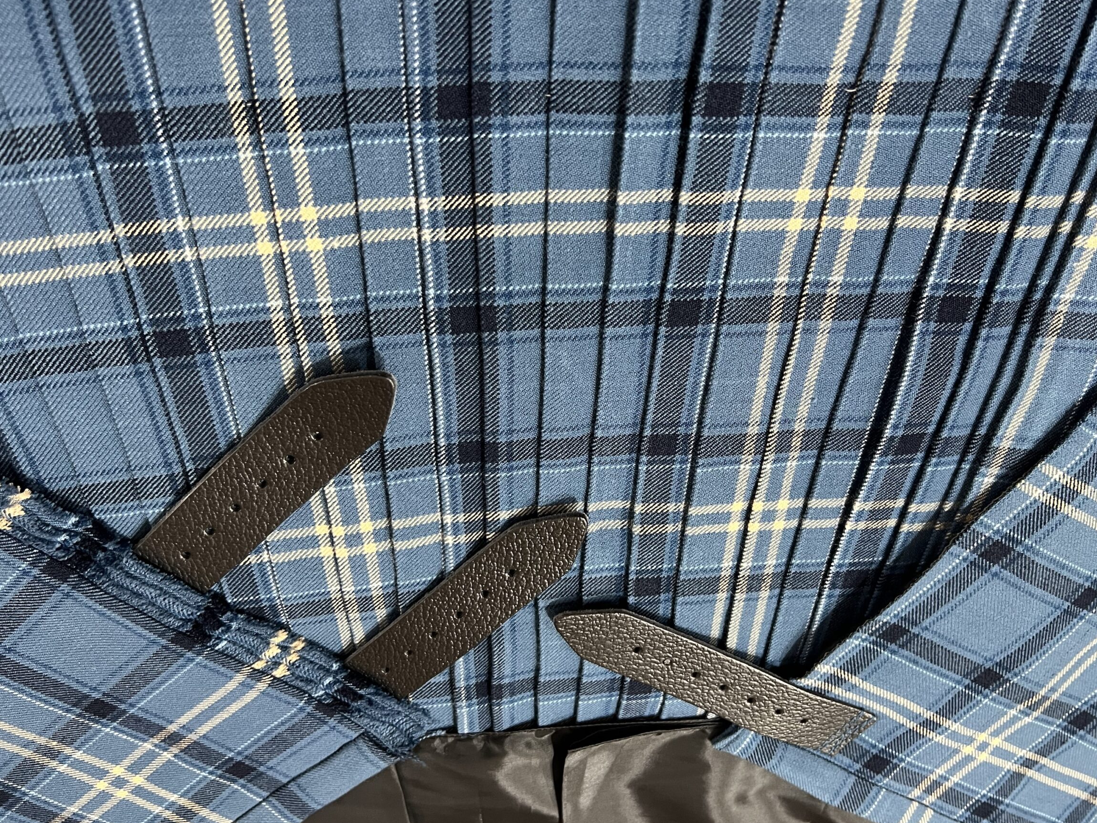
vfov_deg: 48.2
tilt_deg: -55.5
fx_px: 919
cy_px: 424
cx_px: 550
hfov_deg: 61.7
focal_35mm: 29
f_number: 1.5
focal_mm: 5.7
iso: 250
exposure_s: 1/50
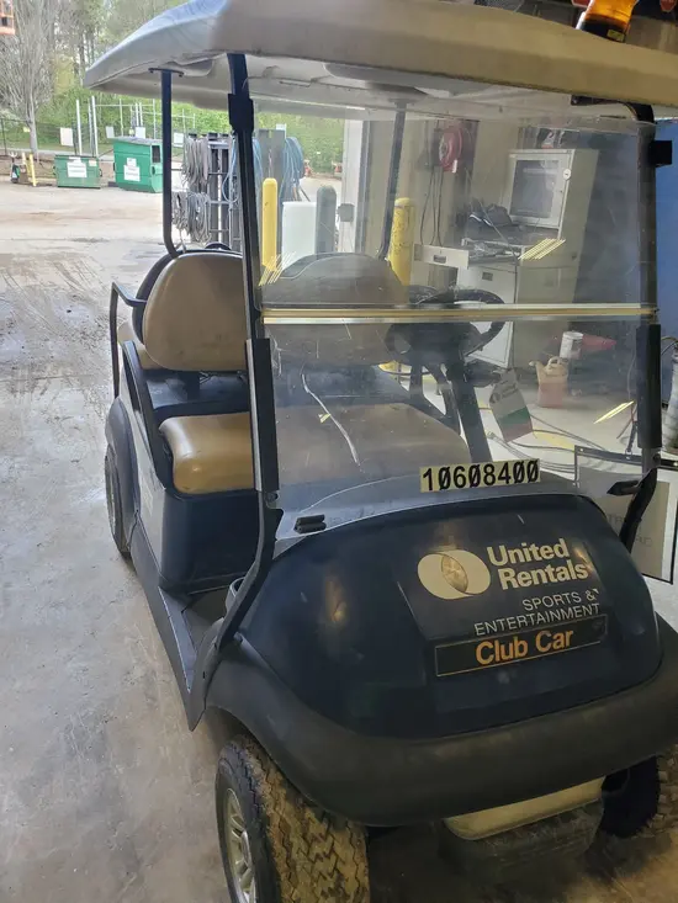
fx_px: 679
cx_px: 339
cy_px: 452
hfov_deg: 53.1
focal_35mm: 26
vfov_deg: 67.3
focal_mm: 4.3
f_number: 2.4
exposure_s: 1/88
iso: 125
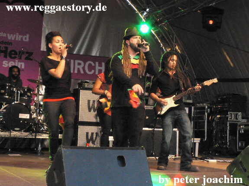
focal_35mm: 35
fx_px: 252
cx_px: 124
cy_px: 93
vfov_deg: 40.7
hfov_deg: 52.6
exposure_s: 1/60
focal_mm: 6
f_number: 2.8
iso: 400
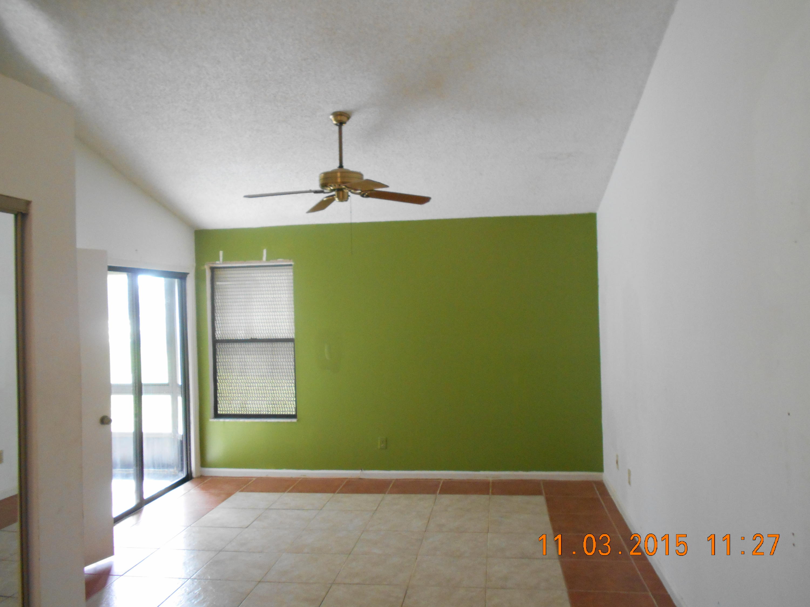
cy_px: 304
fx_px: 608
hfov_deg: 67.3
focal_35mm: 26
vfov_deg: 53.1
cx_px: 405
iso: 360
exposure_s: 1/30
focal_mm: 4.6
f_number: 3.2
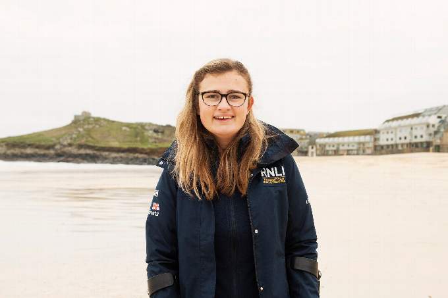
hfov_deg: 41.1
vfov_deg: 28.1
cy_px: 149
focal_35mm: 48
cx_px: 224
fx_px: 597
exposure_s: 1/400
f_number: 6.3
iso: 1000
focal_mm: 48
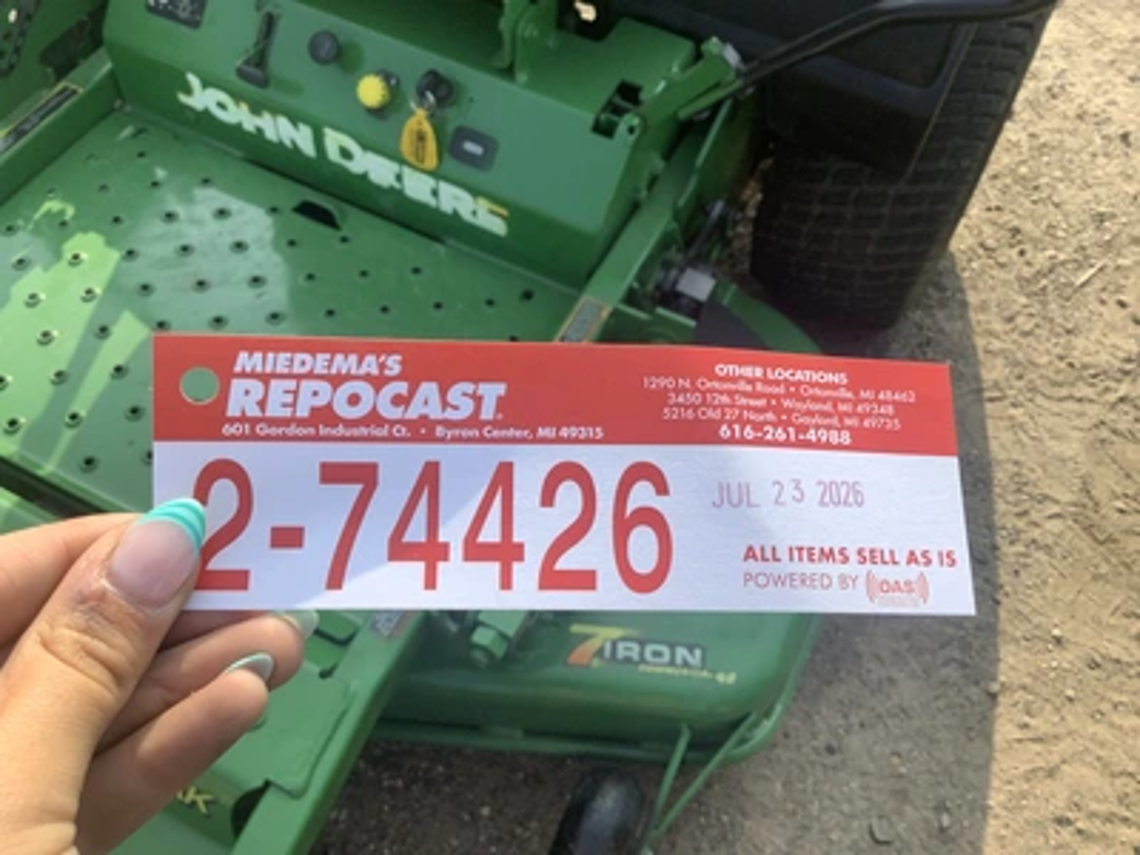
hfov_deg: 58.4
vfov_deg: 45.4
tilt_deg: -58.7
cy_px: 428
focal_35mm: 31
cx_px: 570
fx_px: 1021
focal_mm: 3.3
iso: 25
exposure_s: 1/595
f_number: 2.4
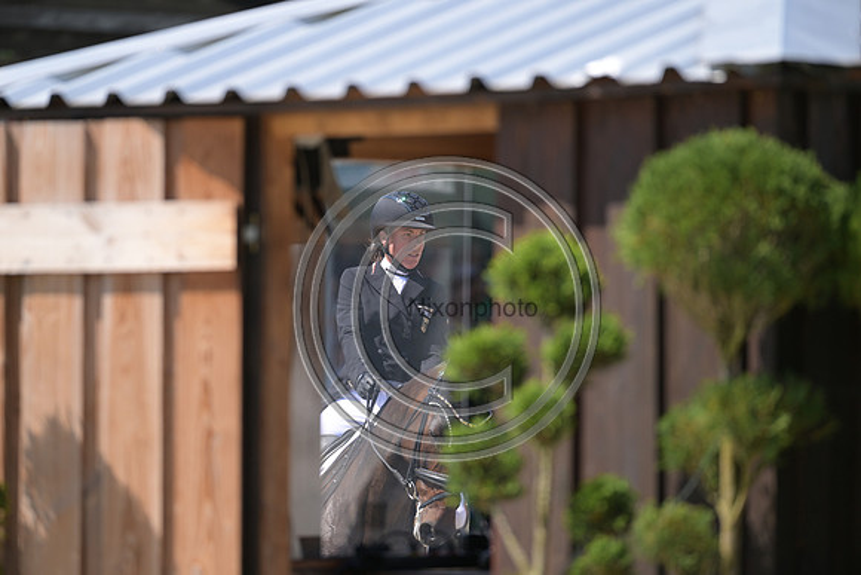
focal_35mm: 360
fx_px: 8612
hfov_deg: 5.7
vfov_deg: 3.8
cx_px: 430
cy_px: 288
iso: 360
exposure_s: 1/1250
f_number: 5
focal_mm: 360
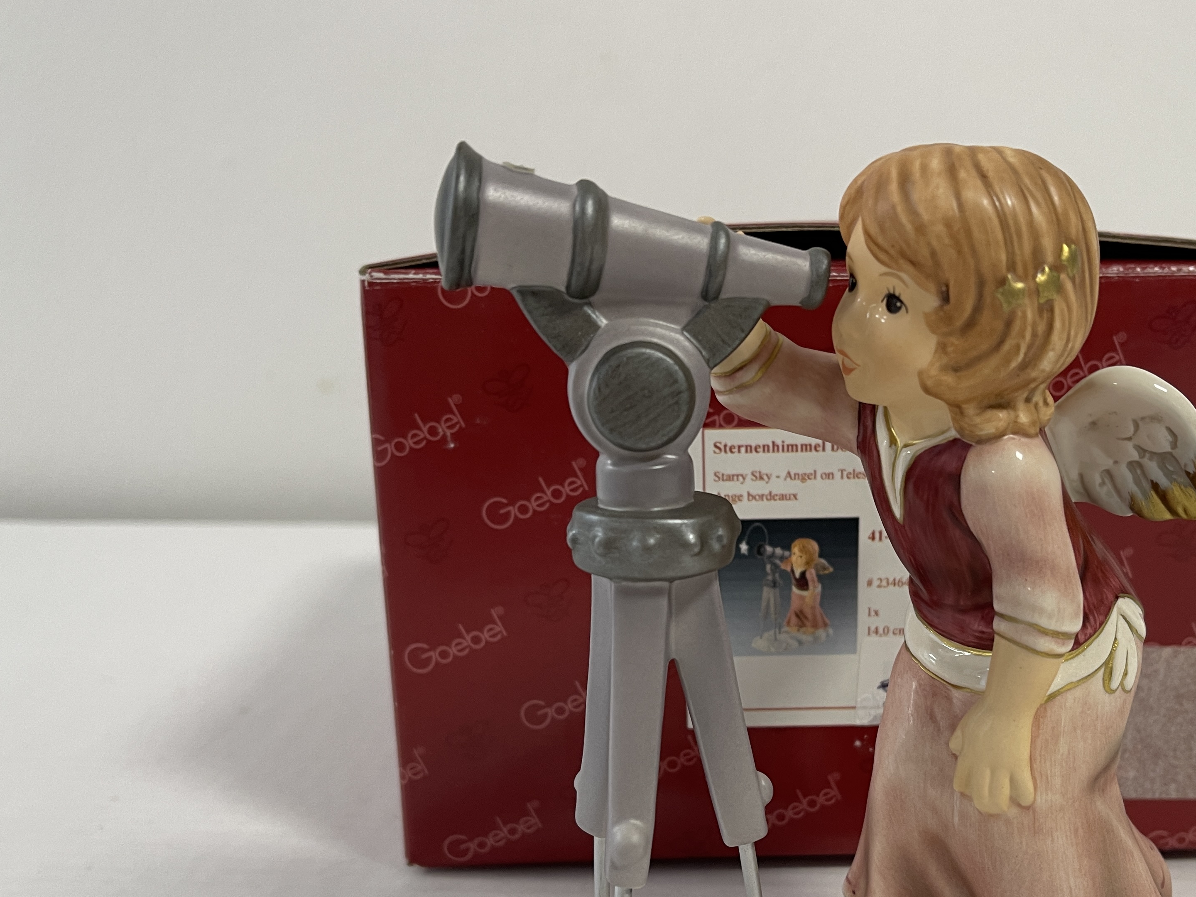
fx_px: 1209
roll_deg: -0.4
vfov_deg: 40.1
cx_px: 746
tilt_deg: -13.0
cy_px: 607
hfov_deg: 52.1
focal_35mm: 35
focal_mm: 5.1
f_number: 1.6
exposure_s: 1/50
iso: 100
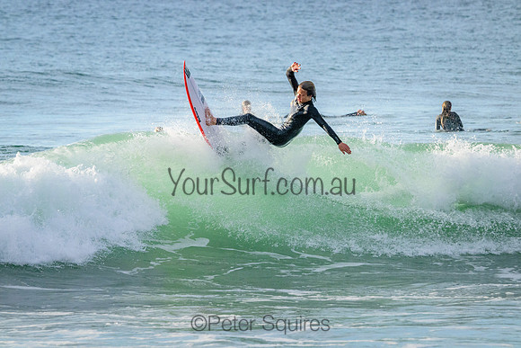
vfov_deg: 3.0
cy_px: 174
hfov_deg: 4.5
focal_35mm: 460
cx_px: 260
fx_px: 6658
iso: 4500
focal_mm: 460
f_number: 11
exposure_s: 1/1250
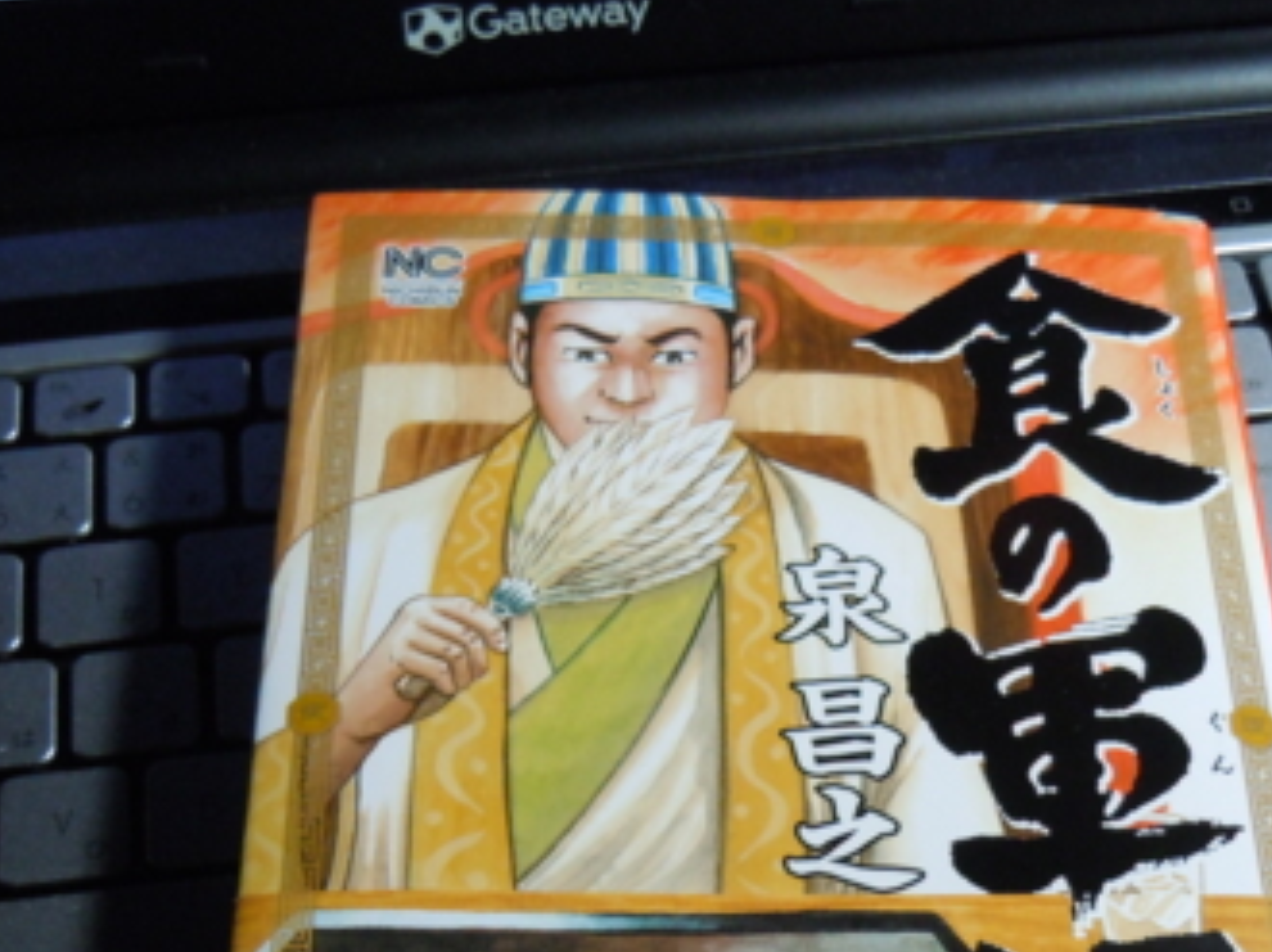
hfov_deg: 27.4
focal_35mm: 71
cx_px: 686
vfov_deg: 20.6
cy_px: 698
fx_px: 2607
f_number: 3.7
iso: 400
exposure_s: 1/15
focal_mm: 7.1
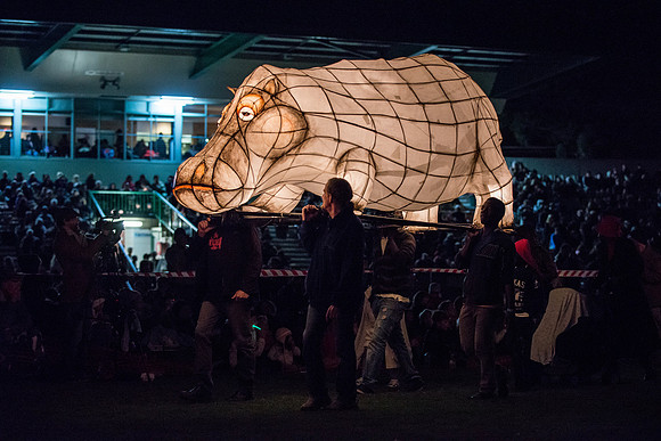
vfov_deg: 15.2
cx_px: 330
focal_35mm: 90
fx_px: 1653
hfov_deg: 22.6
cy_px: 220
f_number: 2.8
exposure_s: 1/125
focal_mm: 90
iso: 3600
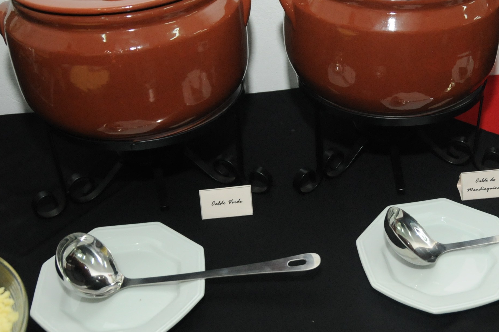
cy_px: 121
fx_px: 651
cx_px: 382
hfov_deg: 40.6
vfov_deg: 28.5
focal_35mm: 47
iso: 1250
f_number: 3.5
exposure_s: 1/160
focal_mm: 18
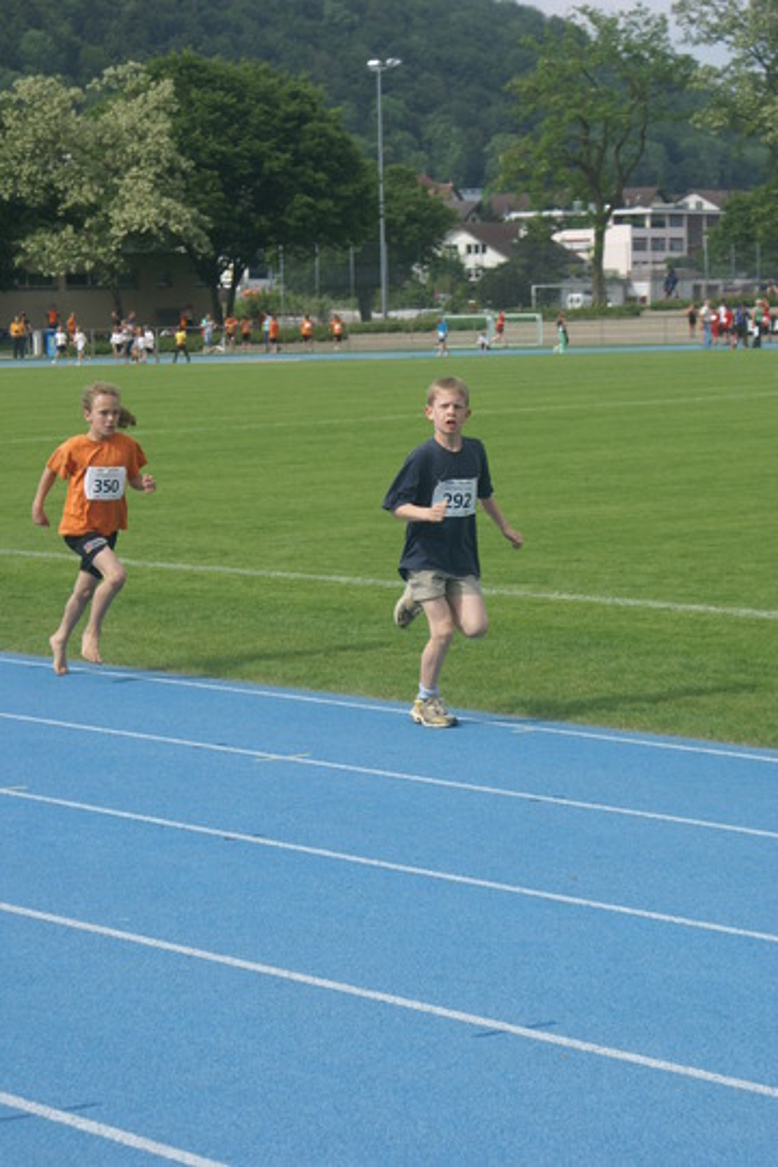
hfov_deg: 13.0
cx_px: 389
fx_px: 3403
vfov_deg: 19.5
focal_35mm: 105
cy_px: 584
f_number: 6.3
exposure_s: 1/320
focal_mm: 70
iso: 100
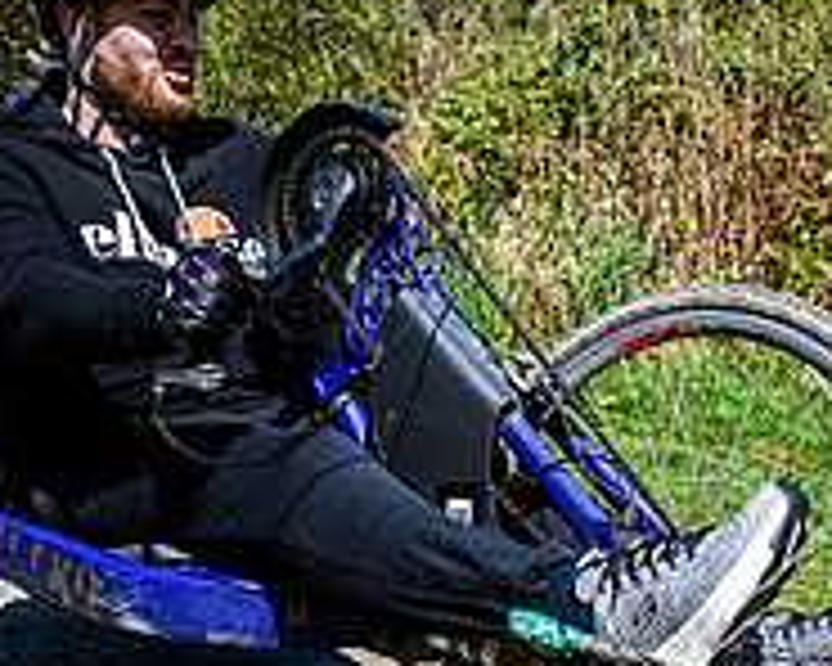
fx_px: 2462
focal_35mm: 100
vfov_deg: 15.4
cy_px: 297
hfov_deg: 19.2
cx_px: 324
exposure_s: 1/500
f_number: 5.6
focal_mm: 34
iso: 125
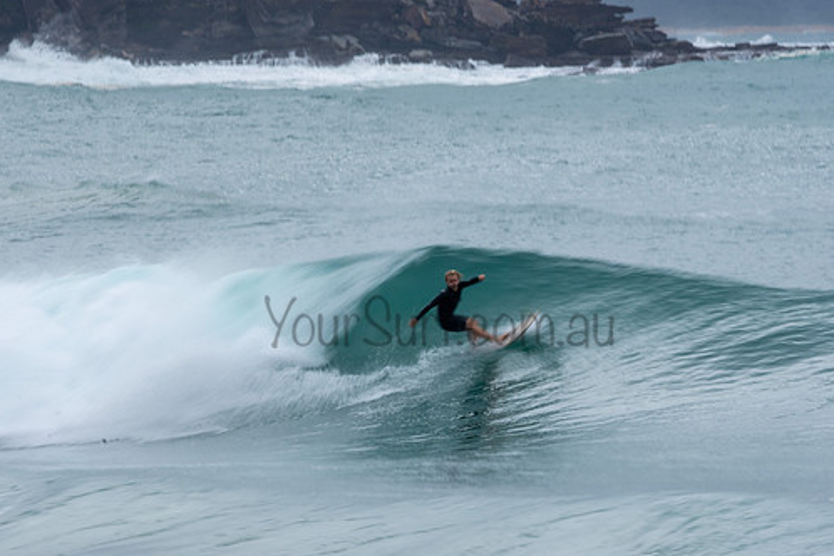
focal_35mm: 874
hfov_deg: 2.4
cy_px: 307
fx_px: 20246
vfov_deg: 1.6
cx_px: 437
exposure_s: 1/25
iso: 100
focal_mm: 500
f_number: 25
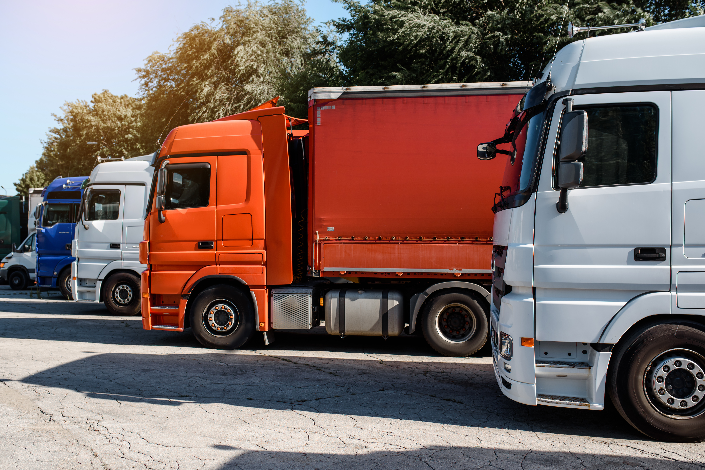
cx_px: 352
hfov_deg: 54.4
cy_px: 235
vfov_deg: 37.9
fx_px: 686
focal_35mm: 35
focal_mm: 35
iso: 80
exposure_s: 1/640
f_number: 4
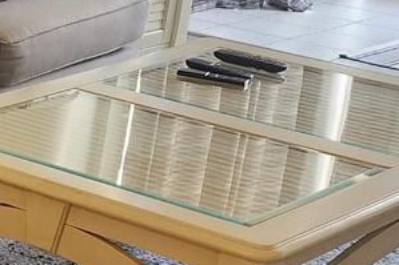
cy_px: 249
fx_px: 1418
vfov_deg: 10.6
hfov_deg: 14.2
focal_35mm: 128
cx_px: -311
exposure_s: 1/120
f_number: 1.8
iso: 500
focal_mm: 6.4
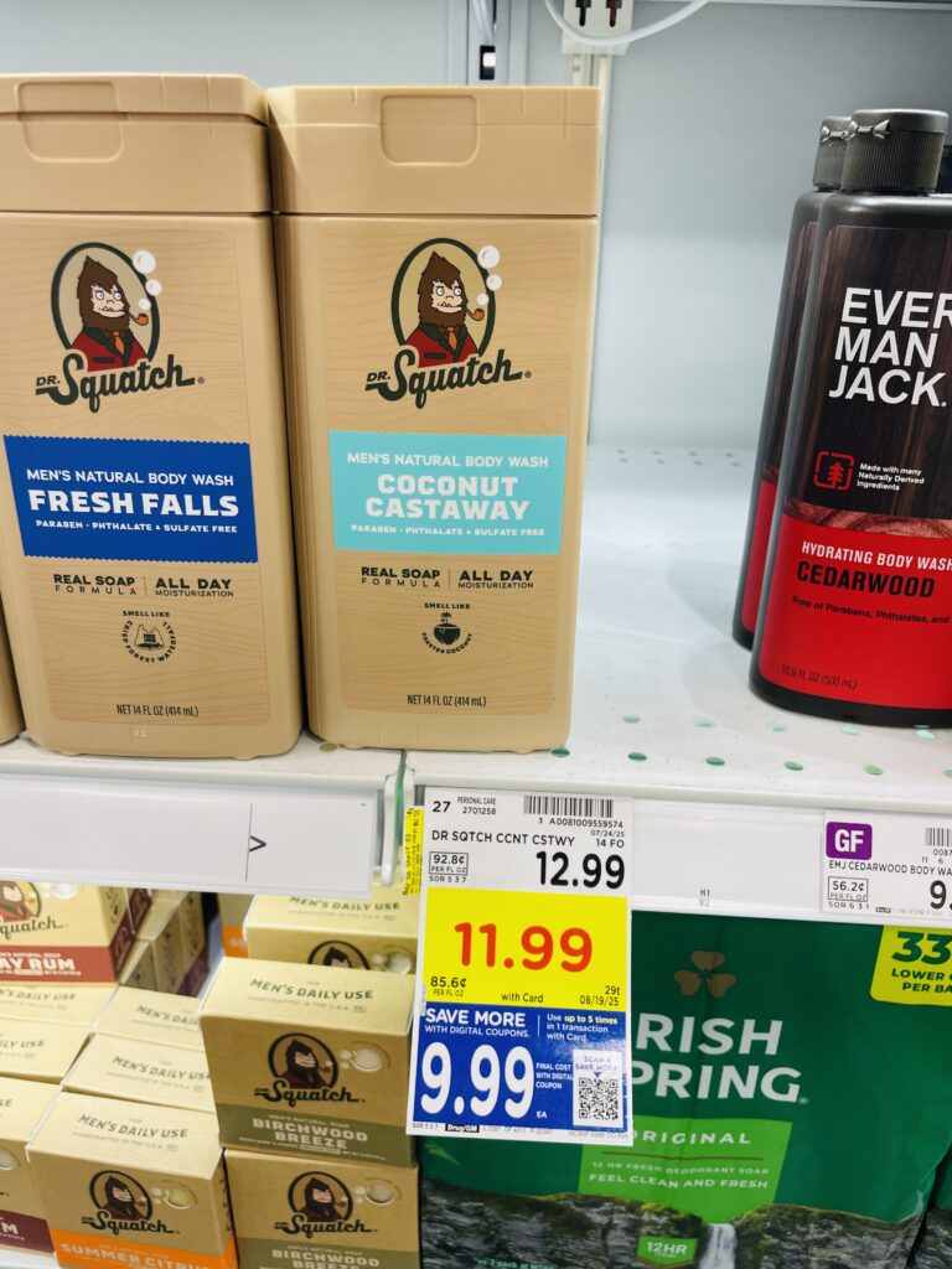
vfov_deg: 67.3
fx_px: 953
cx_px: 476
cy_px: 634
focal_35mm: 26
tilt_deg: -24.8
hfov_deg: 53.1
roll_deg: -0.5
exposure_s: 1/120
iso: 80
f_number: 1.6
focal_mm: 4.2
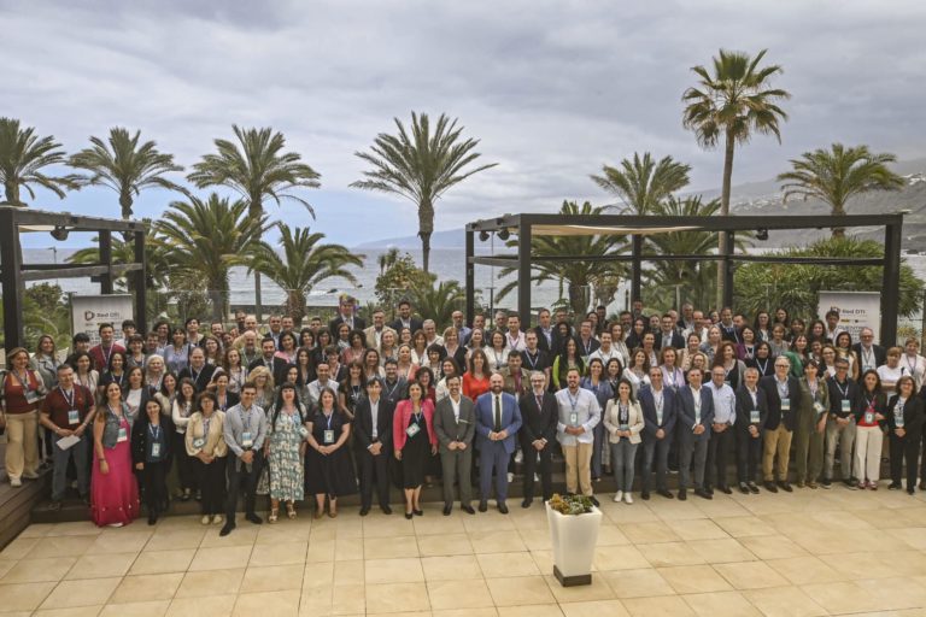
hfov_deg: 61.9
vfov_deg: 43.6
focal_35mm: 30
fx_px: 772
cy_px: 308
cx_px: 463
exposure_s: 1/160
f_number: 11
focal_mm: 20
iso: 320
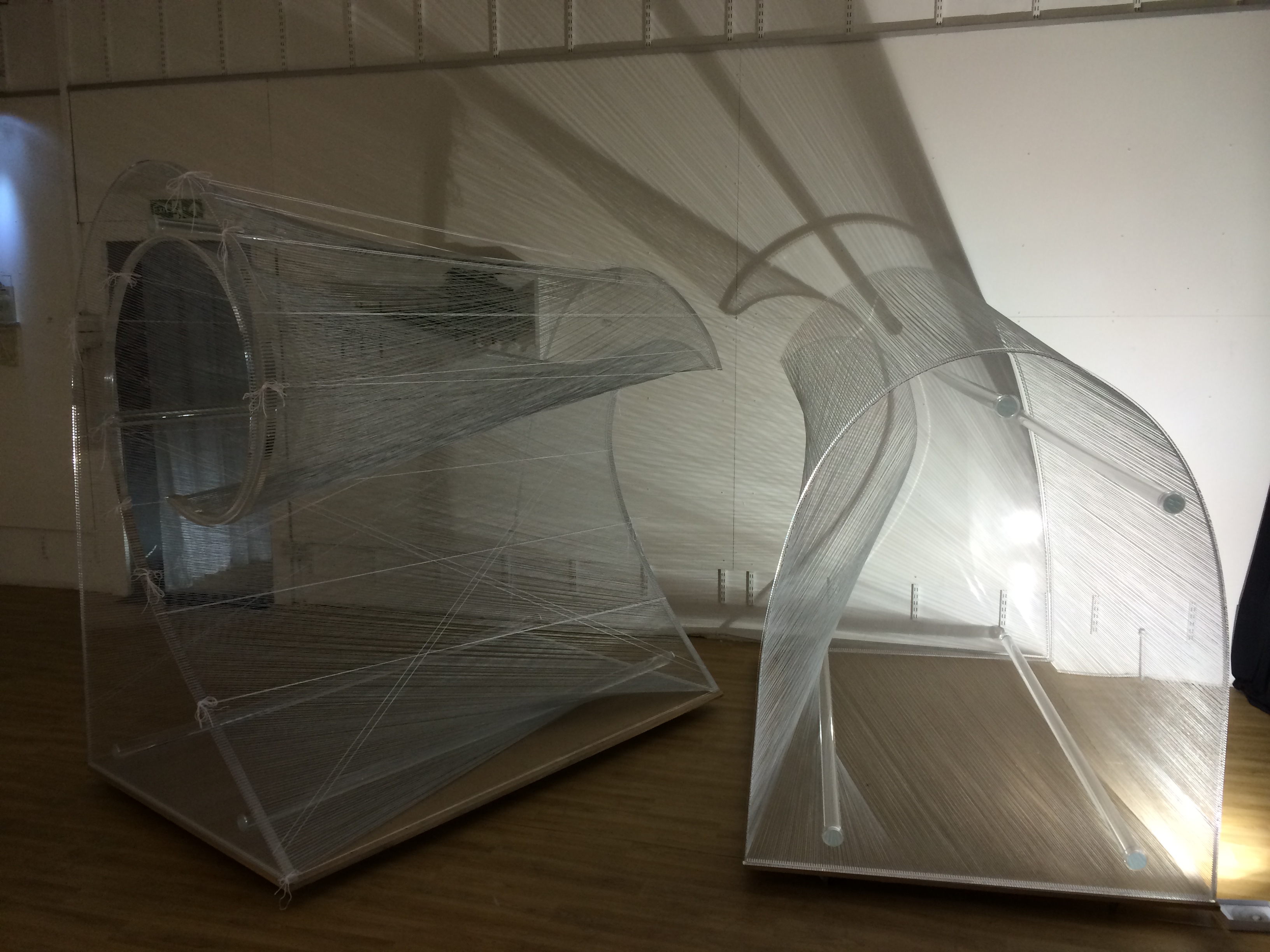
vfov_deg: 46.8
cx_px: 635
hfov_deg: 60.0
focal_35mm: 30
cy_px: 476
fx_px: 1101
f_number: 2.2
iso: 125
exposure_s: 1/33
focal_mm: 4.12
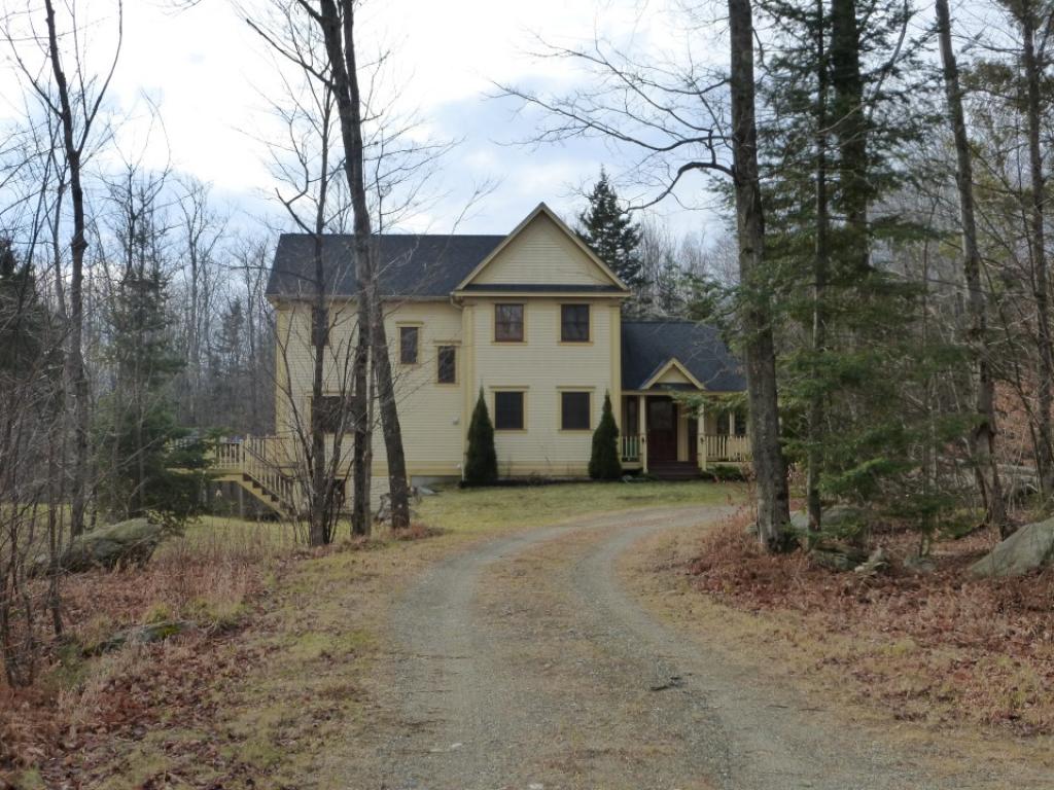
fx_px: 1309
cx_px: 527
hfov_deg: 43.9
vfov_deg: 33.6
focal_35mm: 43
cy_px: 395
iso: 200
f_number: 3.9
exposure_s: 1/640
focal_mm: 7.4
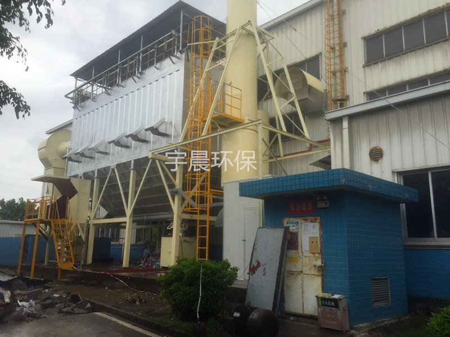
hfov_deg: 61.7
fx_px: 377
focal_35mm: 29
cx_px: 225
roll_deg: -1.3
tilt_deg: +11.8
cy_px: 168
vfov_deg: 48.2
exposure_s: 1/439
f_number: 2.2
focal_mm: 4.15
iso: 32
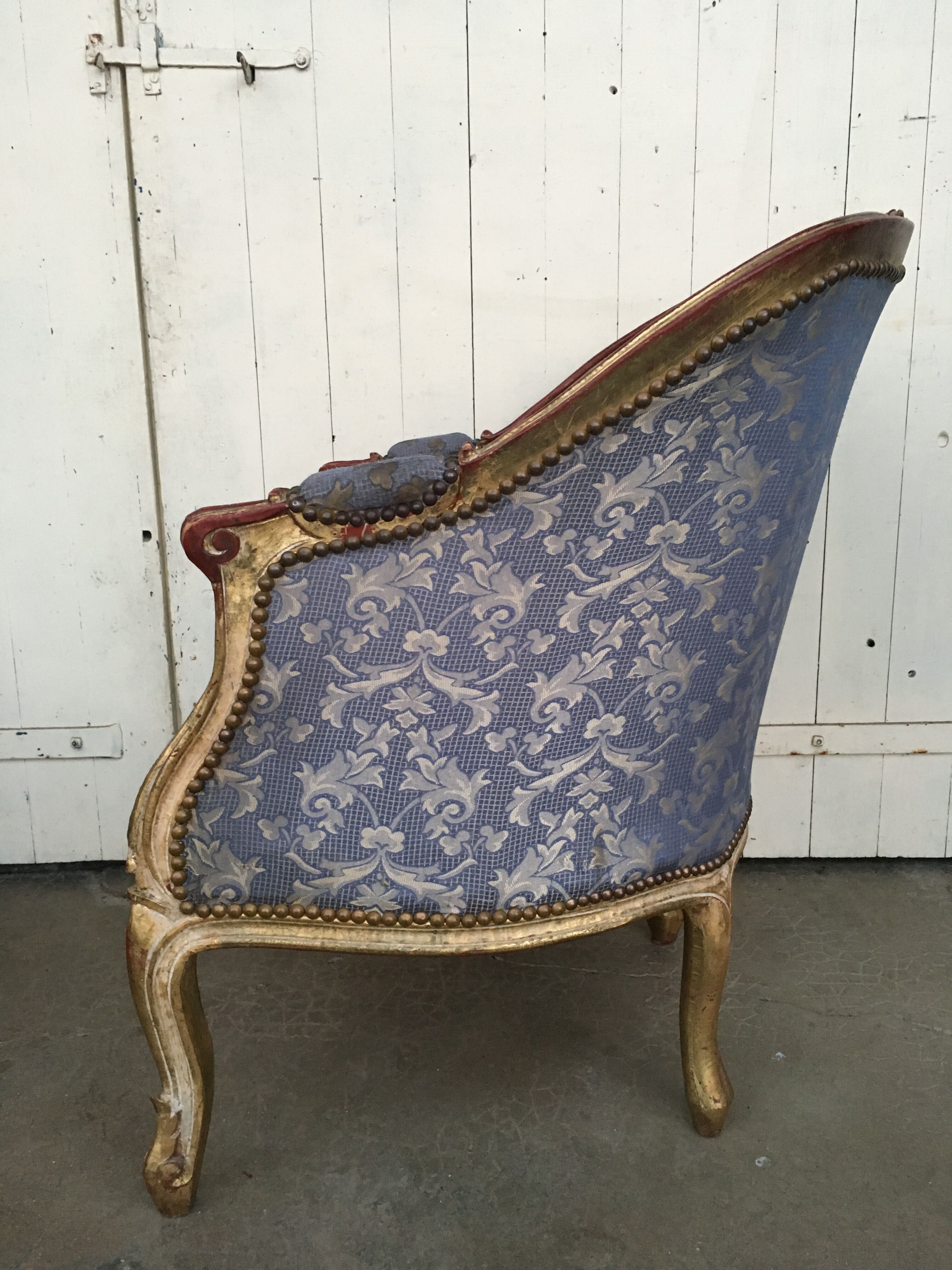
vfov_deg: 61.7
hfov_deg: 48.2
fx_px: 1063
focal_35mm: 29
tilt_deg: -12.0
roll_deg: +1.0
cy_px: 635
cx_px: 476
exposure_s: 1/33
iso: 200
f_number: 2.2
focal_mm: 4.15
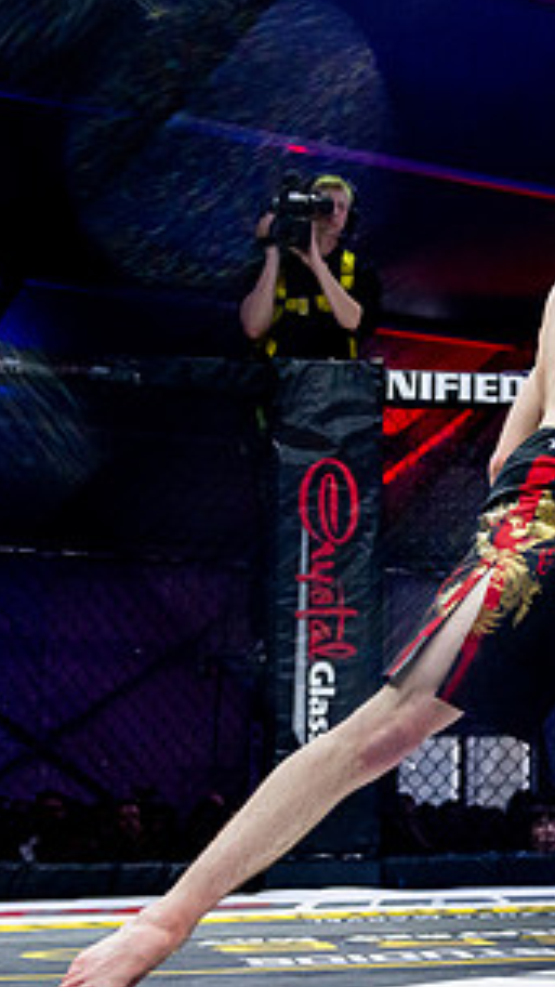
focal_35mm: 91
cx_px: 904
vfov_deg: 23.4
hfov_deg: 12.5
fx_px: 2381
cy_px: 494
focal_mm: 37
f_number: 2.8
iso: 3200
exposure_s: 1/1250
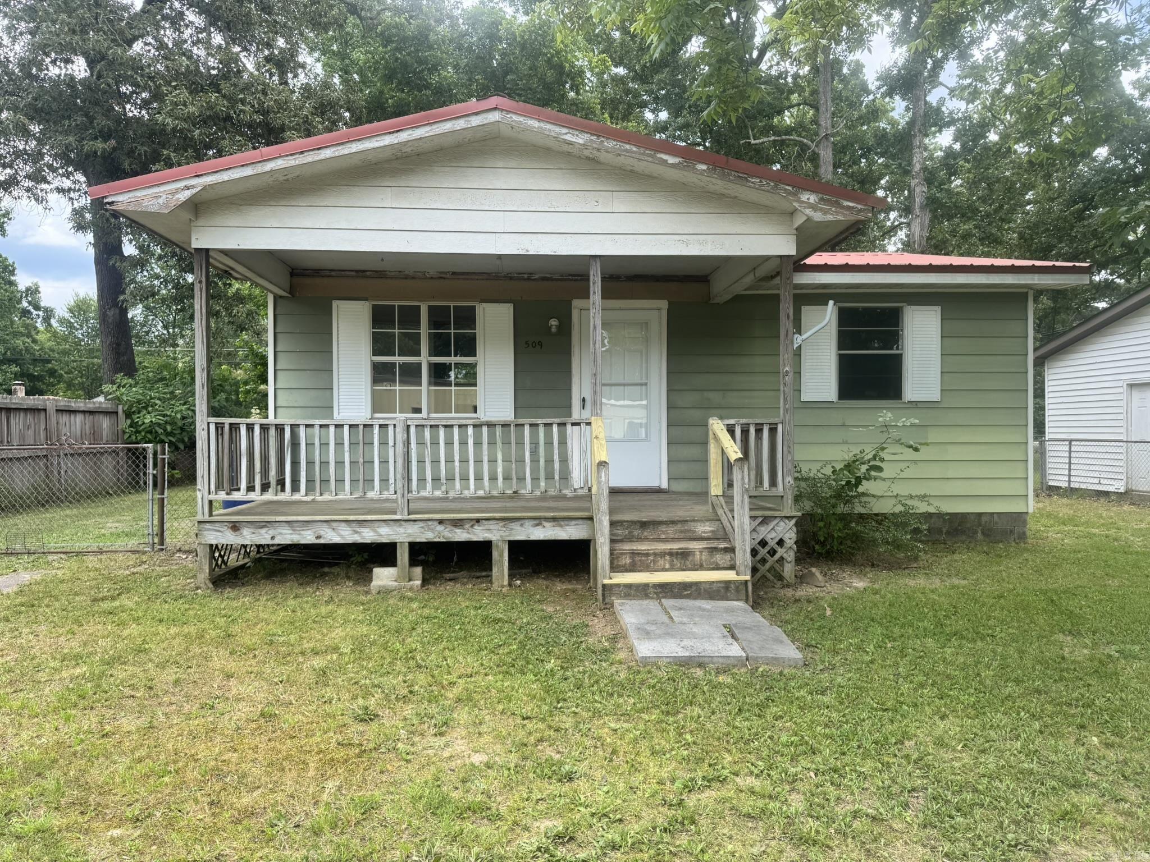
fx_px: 797
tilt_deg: -1.1
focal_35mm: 24
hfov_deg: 71.6
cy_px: 431
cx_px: 575
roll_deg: +0.0
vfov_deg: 56.8
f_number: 1.78
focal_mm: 6.76
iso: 80
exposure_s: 1/966
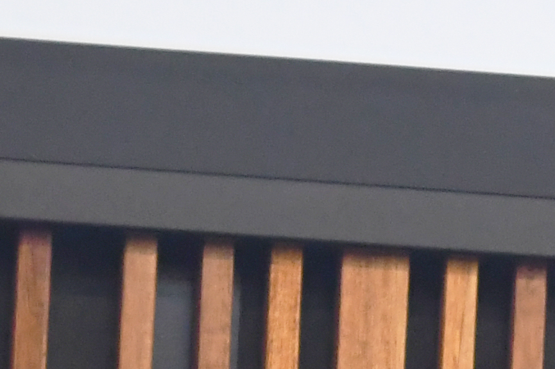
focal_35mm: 483
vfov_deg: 2.8
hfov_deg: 4.2
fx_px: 7443
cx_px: 950
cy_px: 1026
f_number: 3.5
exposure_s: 1/160
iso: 2000
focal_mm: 50
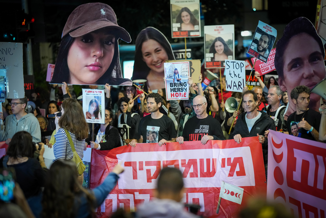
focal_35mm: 85
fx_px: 770
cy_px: 109
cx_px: 163
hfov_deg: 23.9
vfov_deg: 16.1
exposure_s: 1/250
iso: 3200
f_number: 1.4
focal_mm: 85
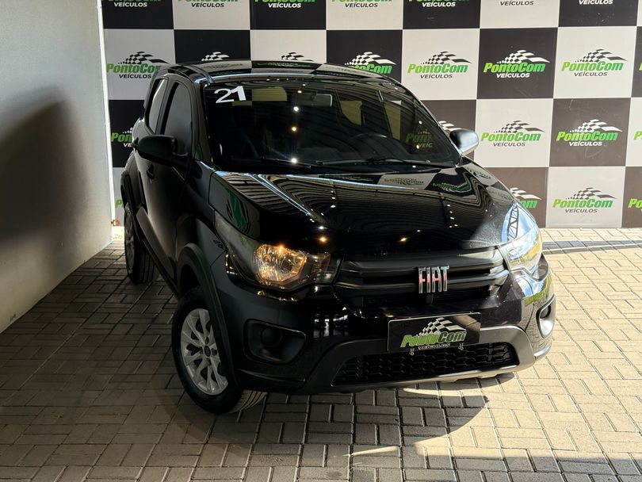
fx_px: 890
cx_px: 321
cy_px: 241
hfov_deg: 39.6
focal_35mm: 48
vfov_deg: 30.3
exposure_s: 1/242
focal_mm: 6.76
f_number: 1.78
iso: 160
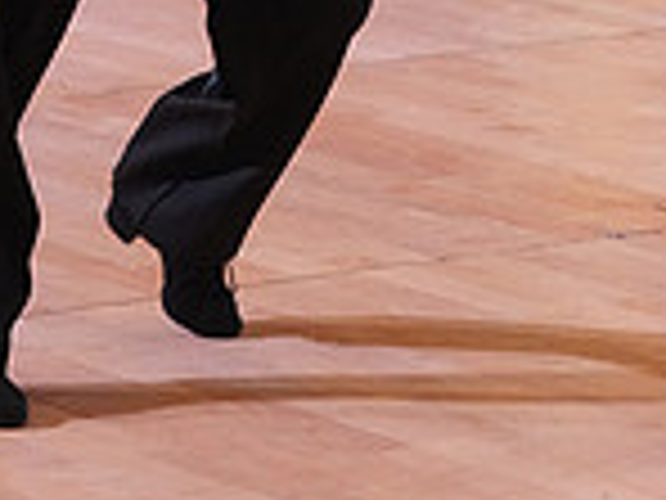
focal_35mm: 316
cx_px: 632
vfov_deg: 4.6
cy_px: -437
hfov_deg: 6.3
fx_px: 6080
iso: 3200
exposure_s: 1/250
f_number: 5.6
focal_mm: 84
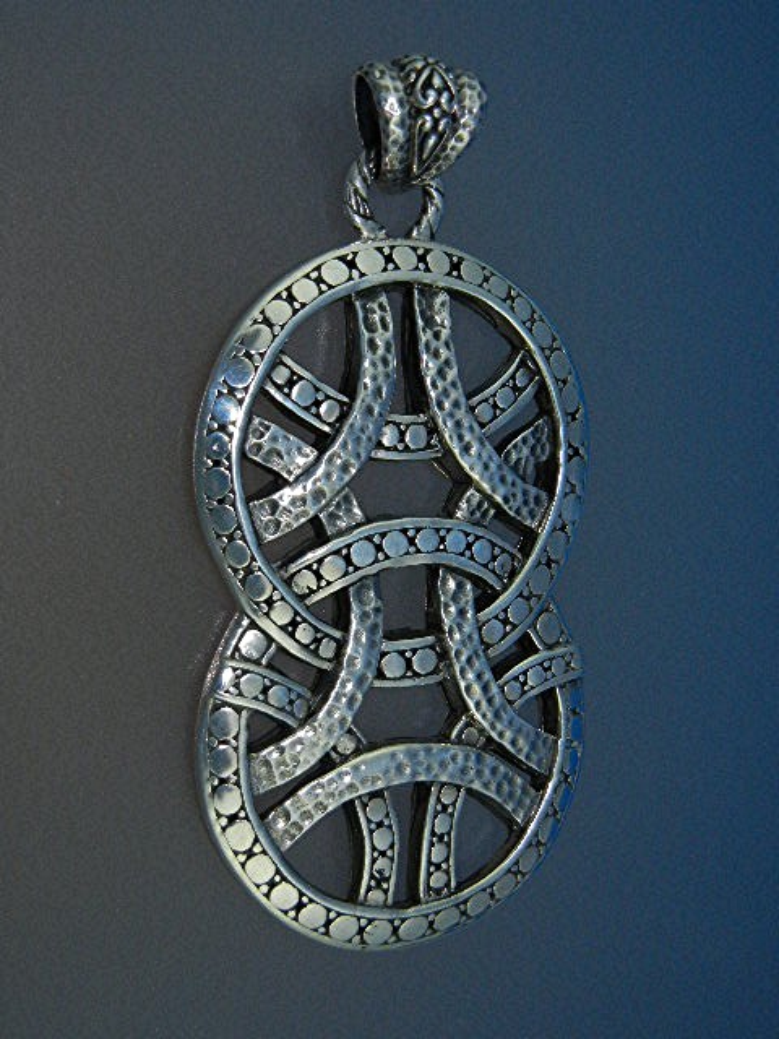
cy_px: 520
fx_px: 2040
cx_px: 390
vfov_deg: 28.6
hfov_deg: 21.6
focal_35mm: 68
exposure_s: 1/30
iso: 393
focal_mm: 12.2
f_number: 8.2
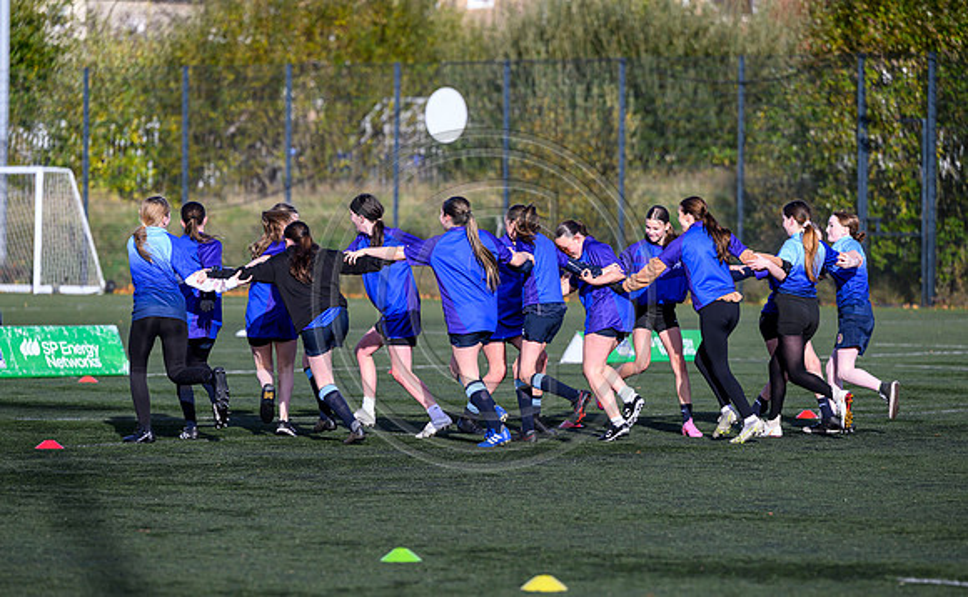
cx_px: 532
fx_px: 5069
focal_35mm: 193
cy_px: 351
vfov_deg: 6.7
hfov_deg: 10.9
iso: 500
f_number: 3.5
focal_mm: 170
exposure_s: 1/2500
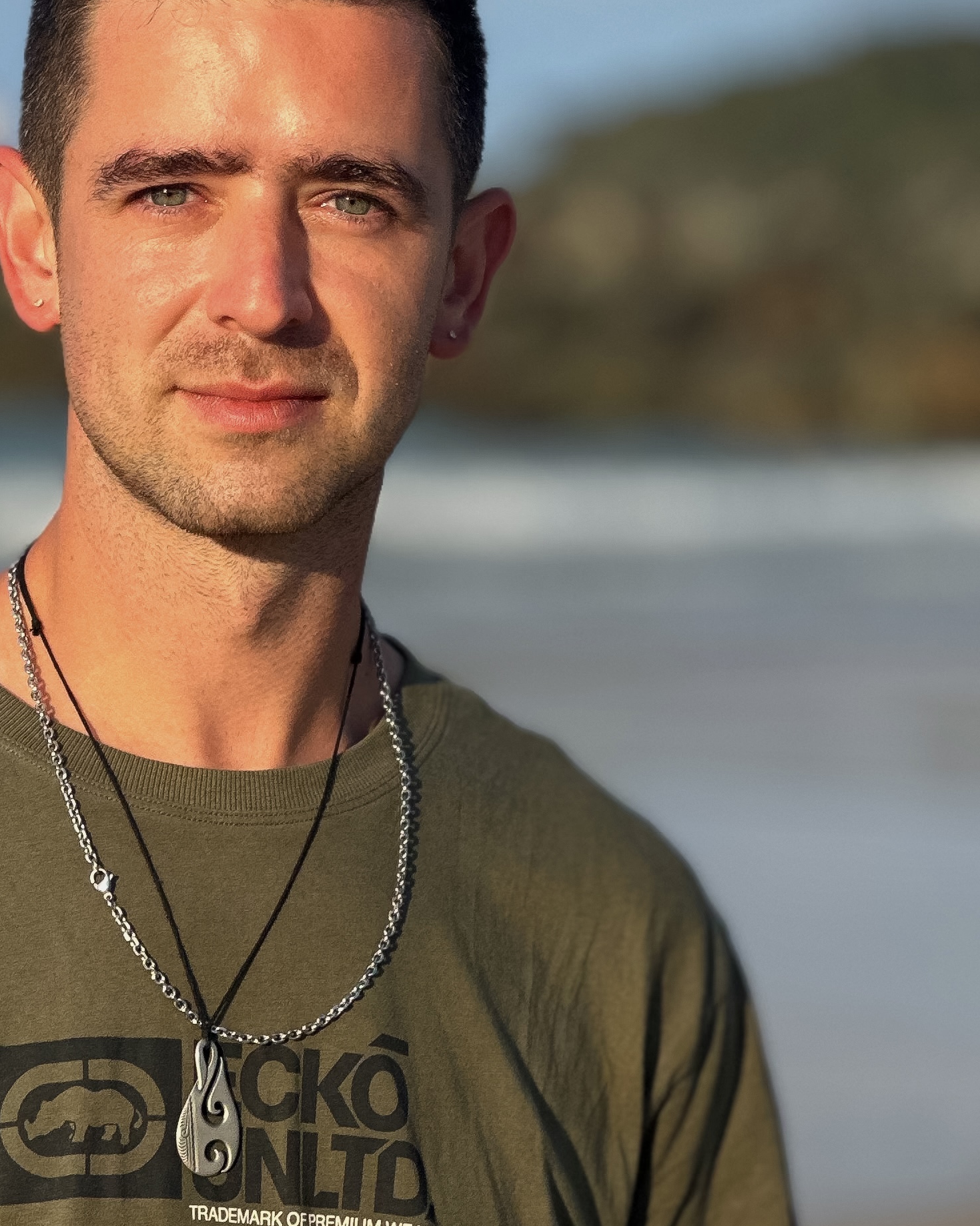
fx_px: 5984
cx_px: 121
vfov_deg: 11.7
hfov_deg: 9.3
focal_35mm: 165
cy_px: 811
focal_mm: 9
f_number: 2.8
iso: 32
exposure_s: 1/560
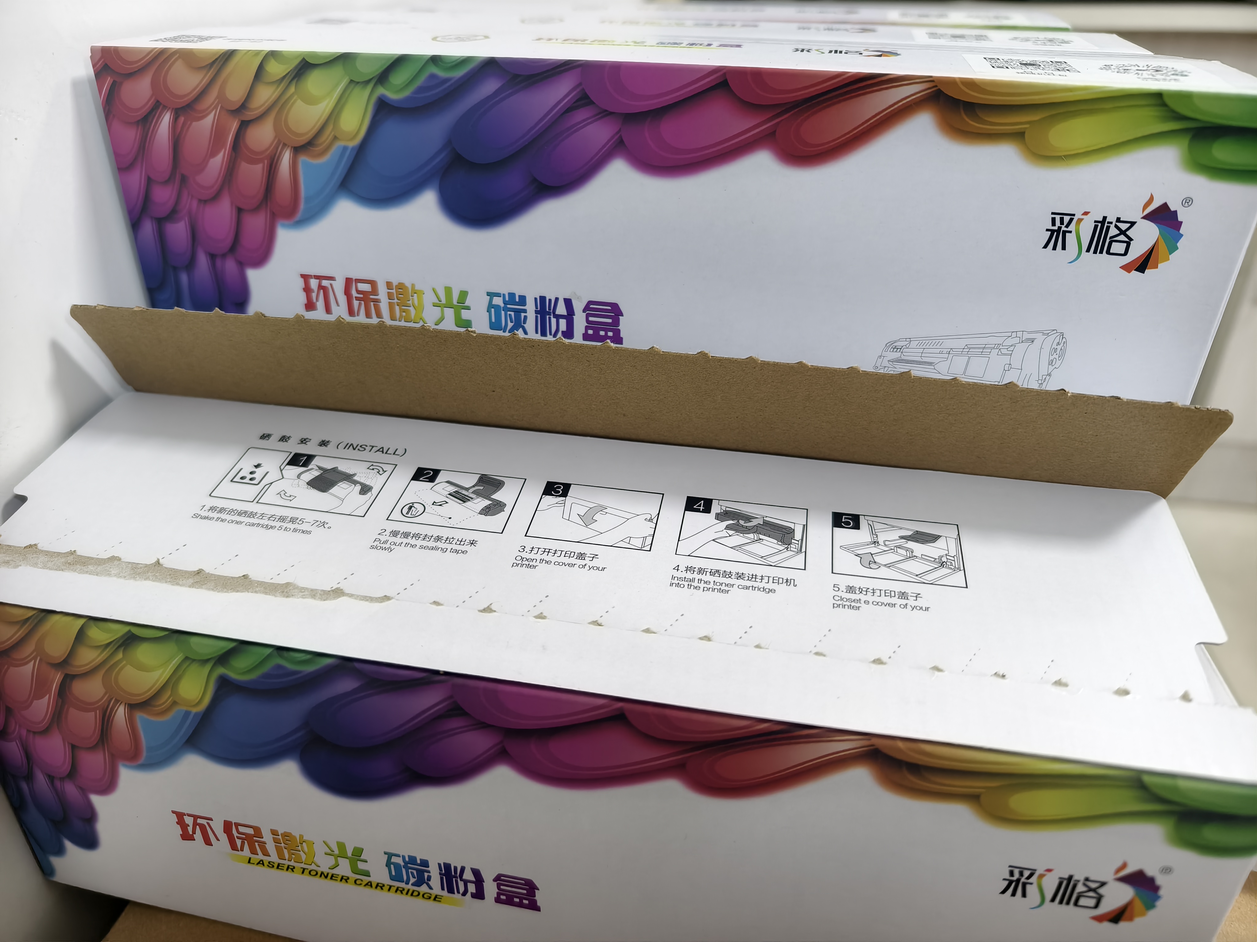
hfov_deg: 73.9
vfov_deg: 58.9
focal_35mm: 23
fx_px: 835
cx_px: 628
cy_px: 471
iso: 467
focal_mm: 8.67
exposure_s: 1/50
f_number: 1.75
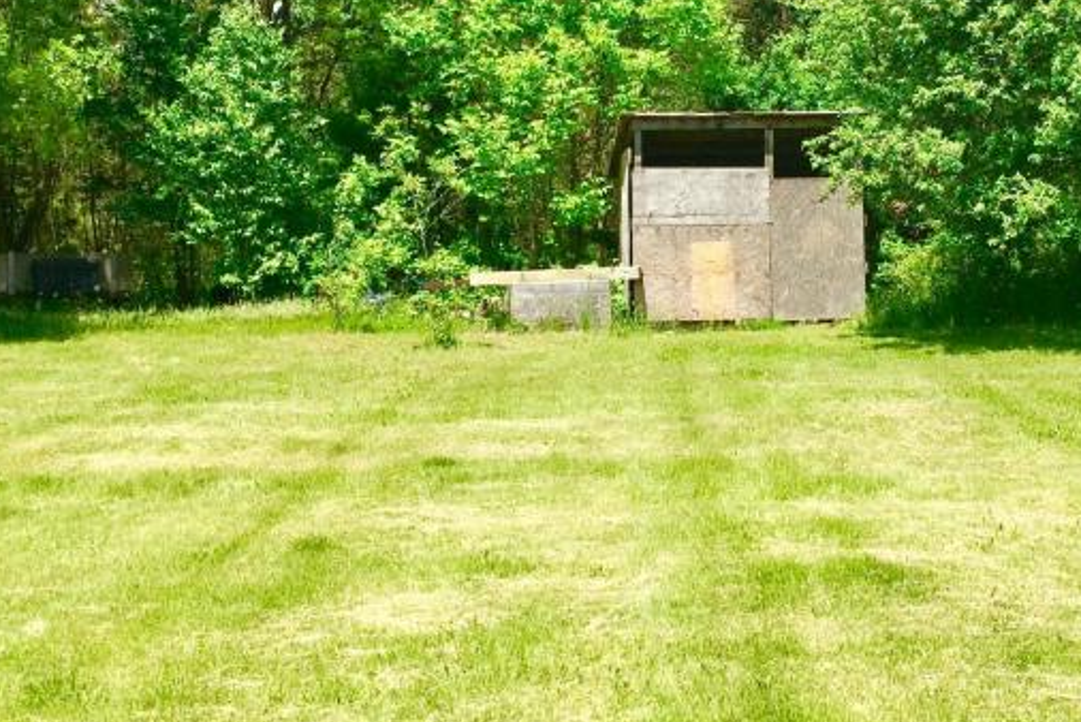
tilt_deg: +1.5
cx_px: 726
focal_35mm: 61
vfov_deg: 22.1
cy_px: 209
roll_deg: +0.0
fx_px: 1833
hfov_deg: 32.6
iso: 32
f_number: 2.2
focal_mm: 4.15
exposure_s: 1/1464
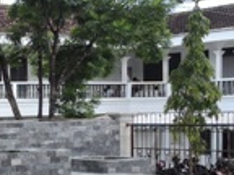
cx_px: -128
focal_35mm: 107
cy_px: 147
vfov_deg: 13.7
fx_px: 723
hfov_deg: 16.5
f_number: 3.3
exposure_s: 1/250
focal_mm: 4.3
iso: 100
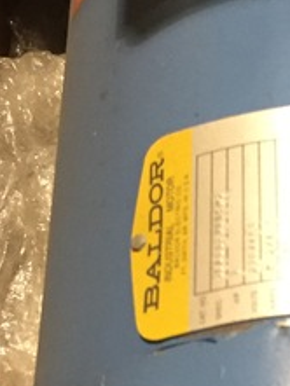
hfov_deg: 13.6
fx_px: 1172
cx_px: 367
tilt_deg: -60.0
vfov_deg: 18.7
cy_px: 245
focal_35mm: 105
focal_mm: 4.15
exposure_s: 1/20
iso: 250
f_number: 2.2
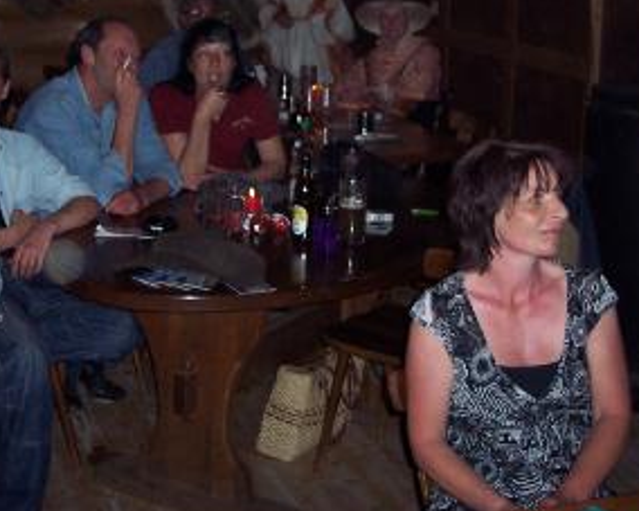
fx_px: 1267
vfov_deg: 22.6
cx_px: 227
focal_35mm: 67
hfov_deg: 28.2
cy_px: 127
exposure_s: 1/60
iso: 100
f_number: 2.8
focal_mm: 8
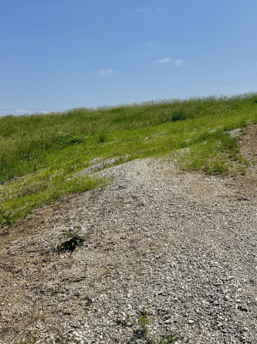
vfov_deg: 51.2
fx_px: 357
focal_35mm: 36
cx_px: 154
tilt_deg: +2.1
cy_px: 143
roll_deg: -0.6
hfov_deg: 39.4
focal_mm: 6.86
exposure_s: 1/8197
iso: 80
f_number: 1.78
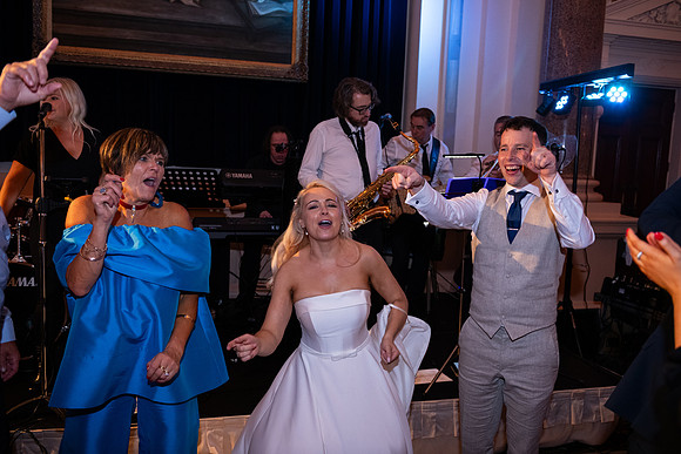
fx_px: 605
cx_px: 340
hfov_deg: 58.7
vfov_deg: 41.1
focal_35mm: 32
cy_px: 227
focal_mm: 32
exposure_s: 1/125
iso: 1250
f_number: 3.5
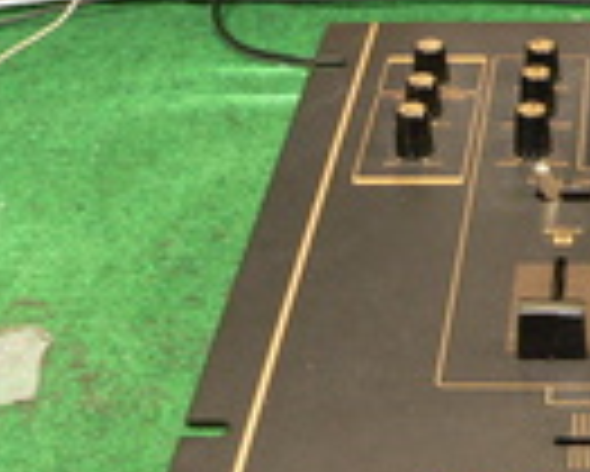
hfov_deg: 18.2
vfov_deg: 15.0
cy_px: 420
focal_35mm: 102
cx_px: 622
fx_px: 1782
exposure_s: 1/8
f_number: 2.8
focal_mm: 6
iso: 200
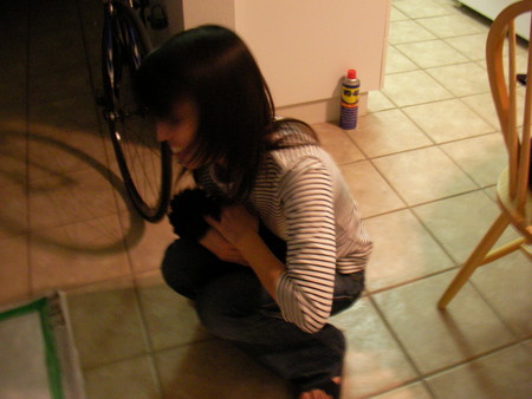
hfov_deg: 45.8
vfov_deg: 35.2
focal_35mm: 41
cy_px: 200
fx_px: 630
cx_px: 266
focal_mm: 6.3
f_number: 3.5
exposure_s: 1/7.7
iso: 400
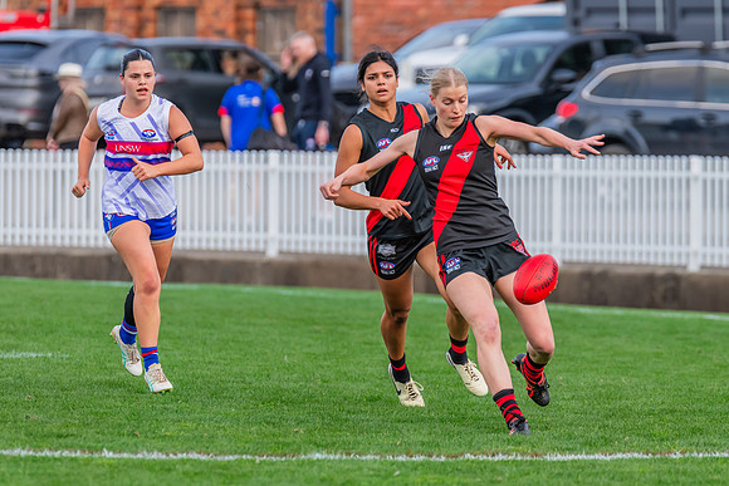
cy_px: 250
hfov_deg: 5.1
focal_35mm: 402
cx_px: 379
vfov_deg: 3.4
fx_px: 8142
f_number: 6.3
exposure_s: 1/1250
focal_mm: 360
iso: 800
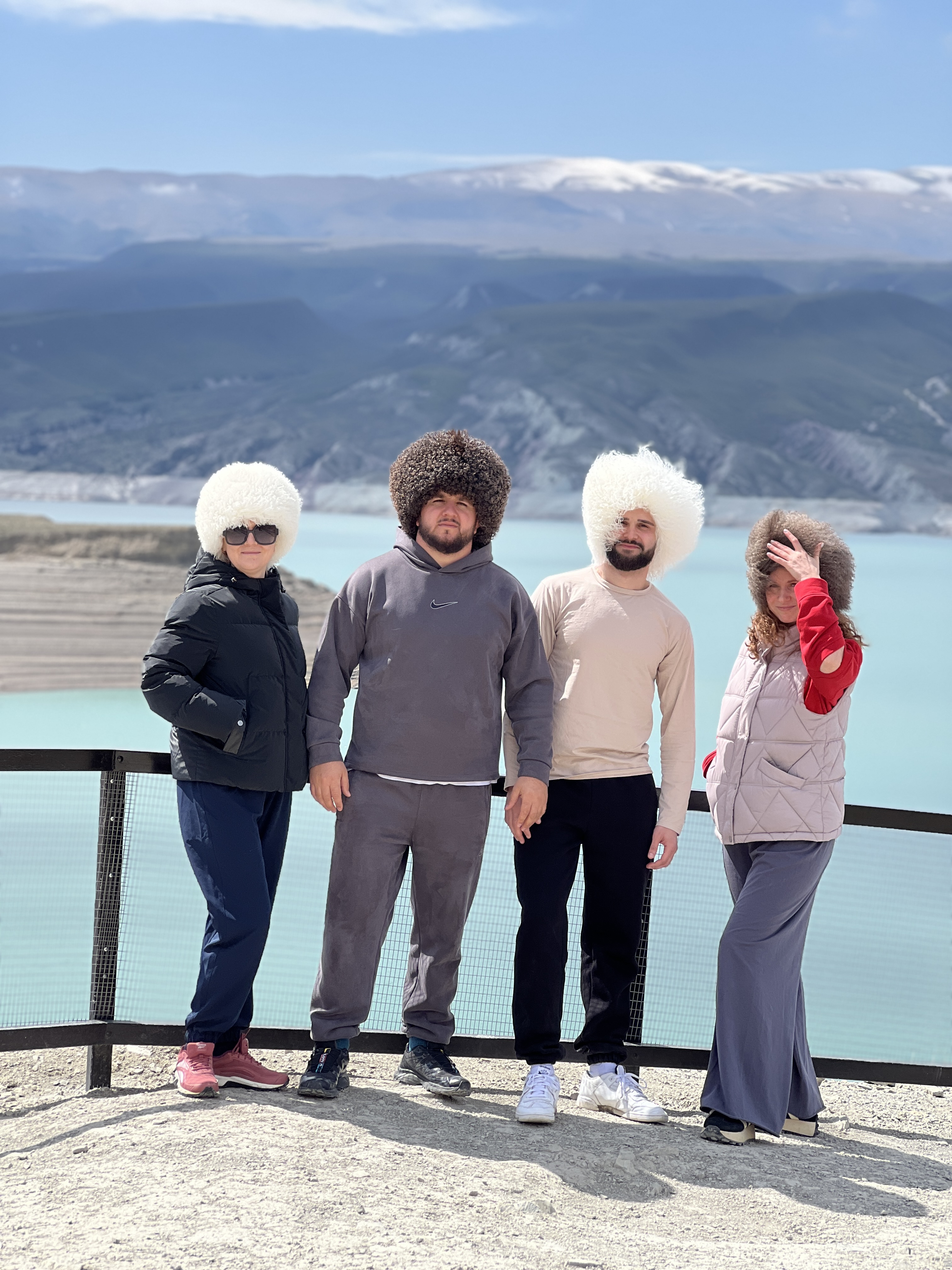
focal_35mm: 77
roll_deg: -0.9
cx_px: 476
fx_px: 2824
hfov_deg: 19.1
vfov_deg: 25.3
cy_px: 635
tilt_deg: -1.7
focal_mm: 9
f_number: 2.8
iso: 32
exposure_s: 1/619
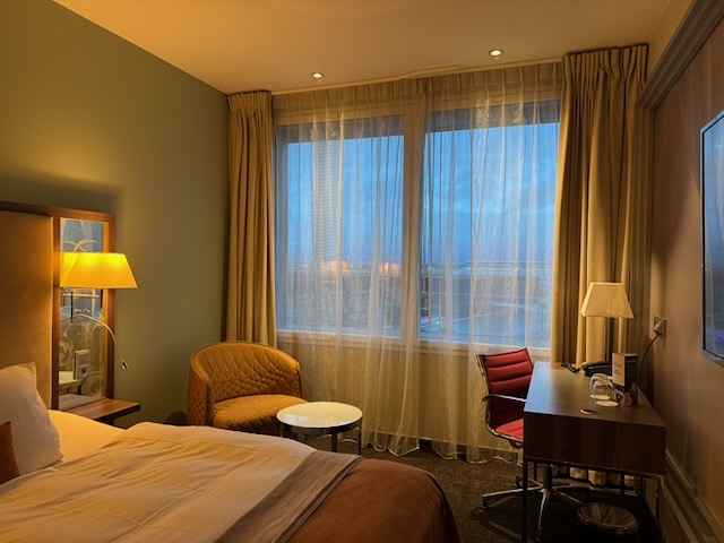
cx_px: 362
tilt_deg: -0.9
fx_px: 502
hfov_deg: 71.6
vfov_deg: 56.8
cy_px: 272
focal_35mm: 24
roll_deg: -0.5
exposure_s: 1/50
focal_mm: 6.76
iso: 250
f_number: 1.78
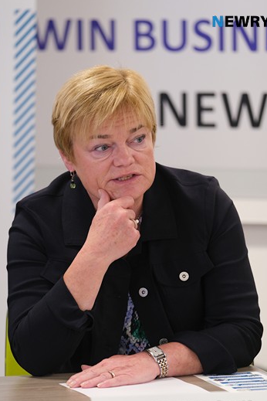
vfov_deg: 8.5
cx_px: 145
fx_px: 2703
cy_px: 228
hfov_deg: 5.7
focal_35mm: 243
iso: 800
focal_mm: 140
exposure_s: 1/60
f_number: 3.2
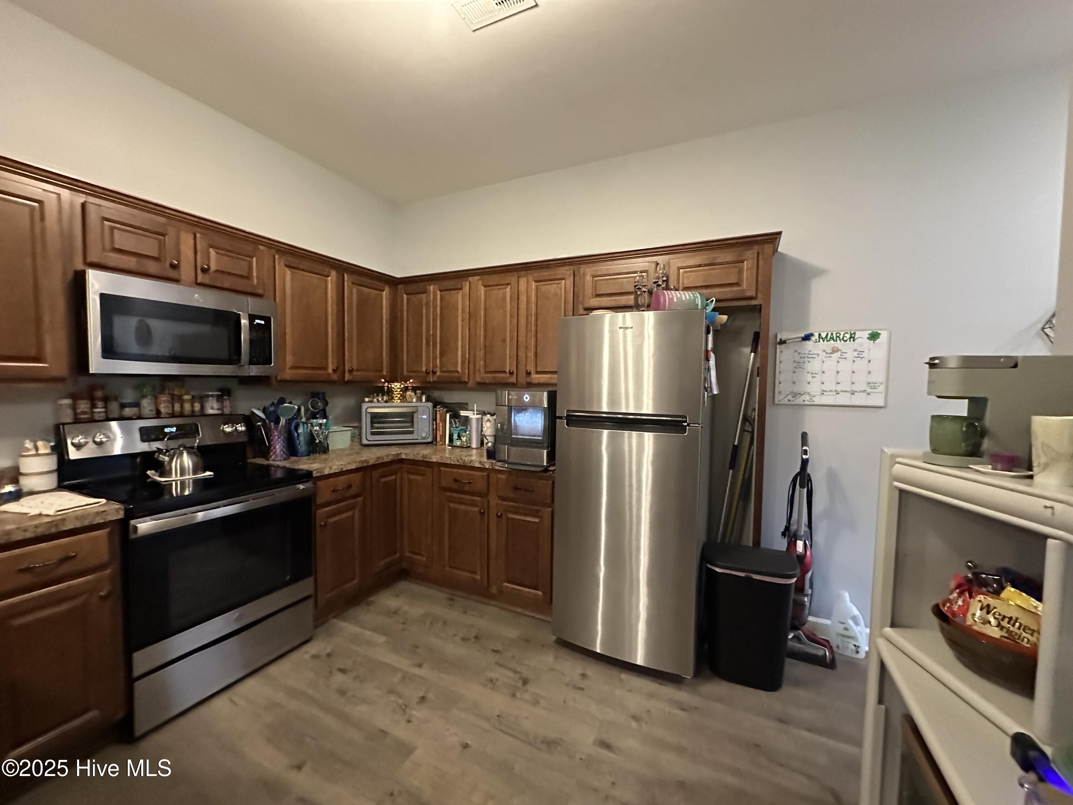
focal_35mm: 14
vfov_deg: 85.7
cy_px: 402
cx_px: 536
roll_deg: -0.2
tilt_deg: -1.7
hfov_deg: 102.1
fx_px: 434
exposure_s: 1/60
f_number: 2.2
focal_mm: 2.22
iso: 1250
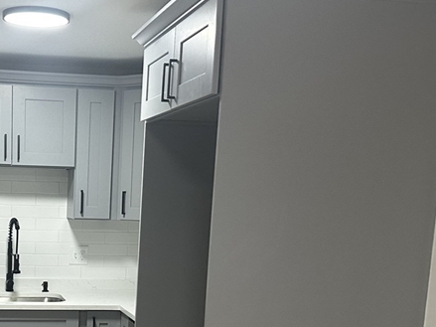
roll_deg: -2.4
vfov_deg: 25.2
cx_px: 59
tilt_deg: -9.3
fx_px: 705
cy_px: 305
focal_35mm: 56
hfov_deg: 32.9
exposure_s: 1/120
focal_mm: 6.86
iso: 200
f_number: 1.78
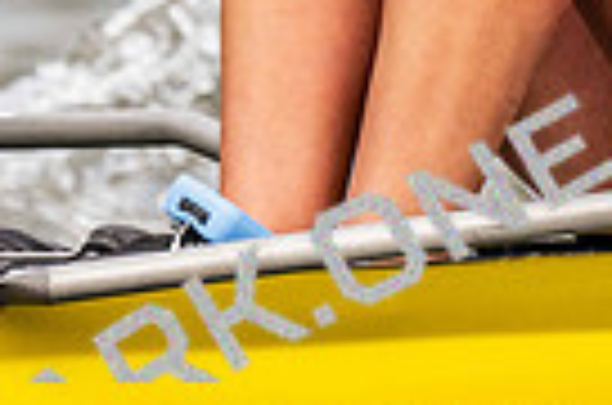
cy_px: -387
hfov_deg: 0.8
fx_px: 43554
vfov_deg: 0.5
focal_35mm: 2568
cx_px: 441
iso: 900
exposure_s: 1/2500
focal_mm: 600
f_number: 4
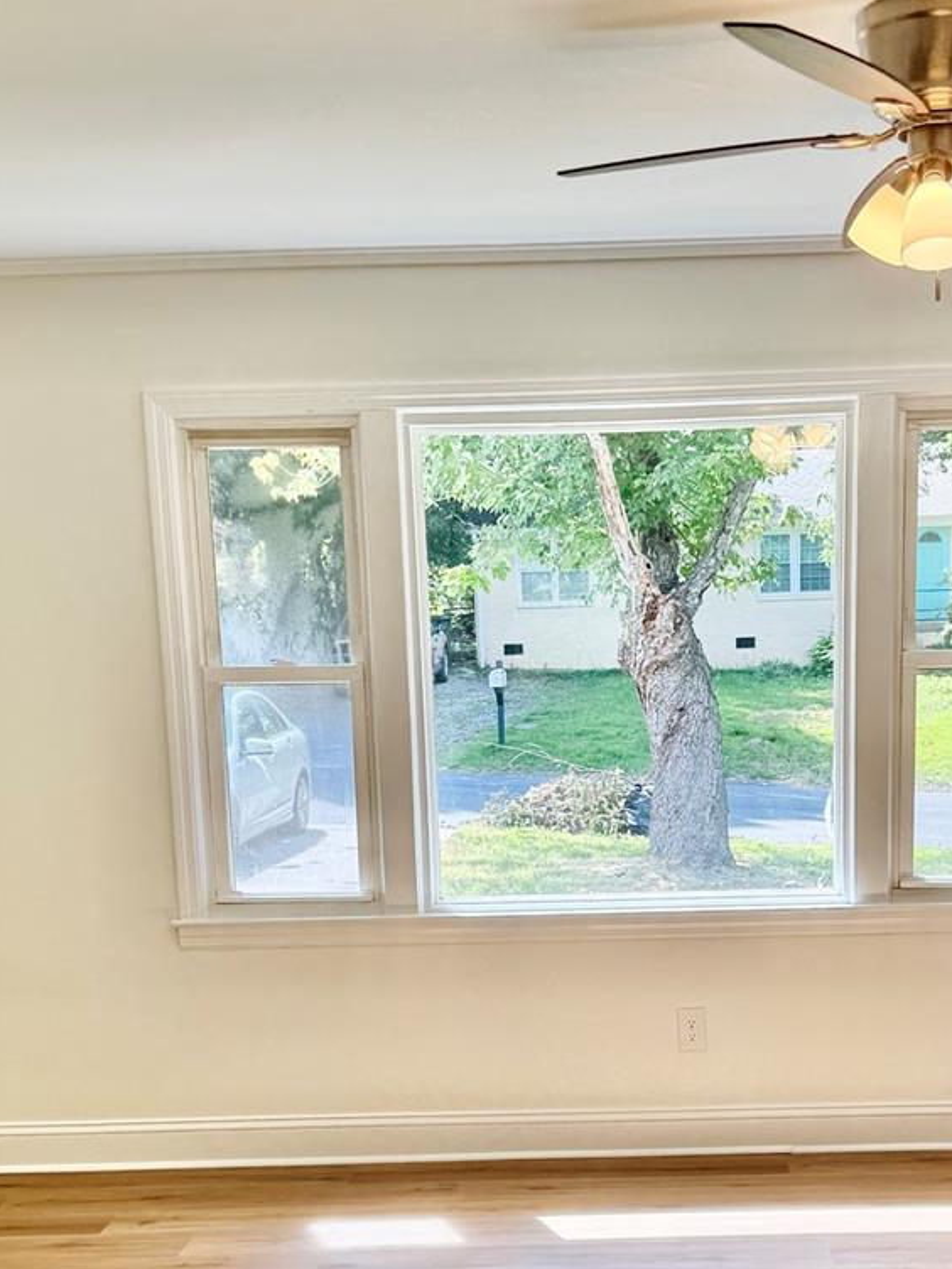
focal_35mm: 49
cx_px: 614
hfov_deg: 29.5
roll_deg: +2.5
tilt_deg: -11.7
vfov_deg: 38.0
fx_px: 1797
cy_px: 945
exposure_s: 1/318
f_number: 1.78
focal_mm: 6.76
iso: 80
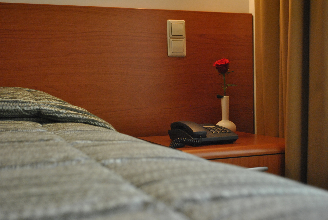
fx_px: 438
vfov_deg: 28.1
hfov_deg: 41.1
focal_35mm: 48
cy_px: 110
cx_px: 164
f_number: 4.8
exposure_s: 1/30
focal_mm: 32
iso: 1100
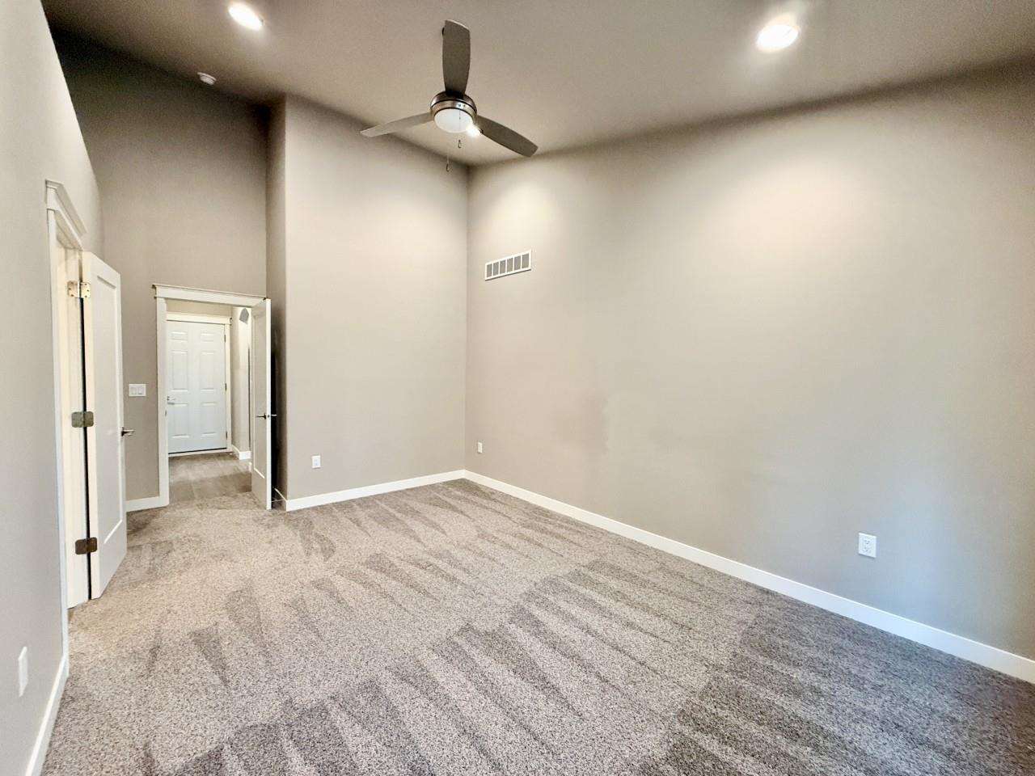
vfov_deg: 85.7
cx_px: 518
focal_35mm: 14
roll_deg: -0.9
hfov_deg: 102.1
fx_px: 419
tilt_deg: -2.0
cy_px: 388
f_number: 2.2
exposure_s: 1/60
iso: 500
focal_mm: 2.22
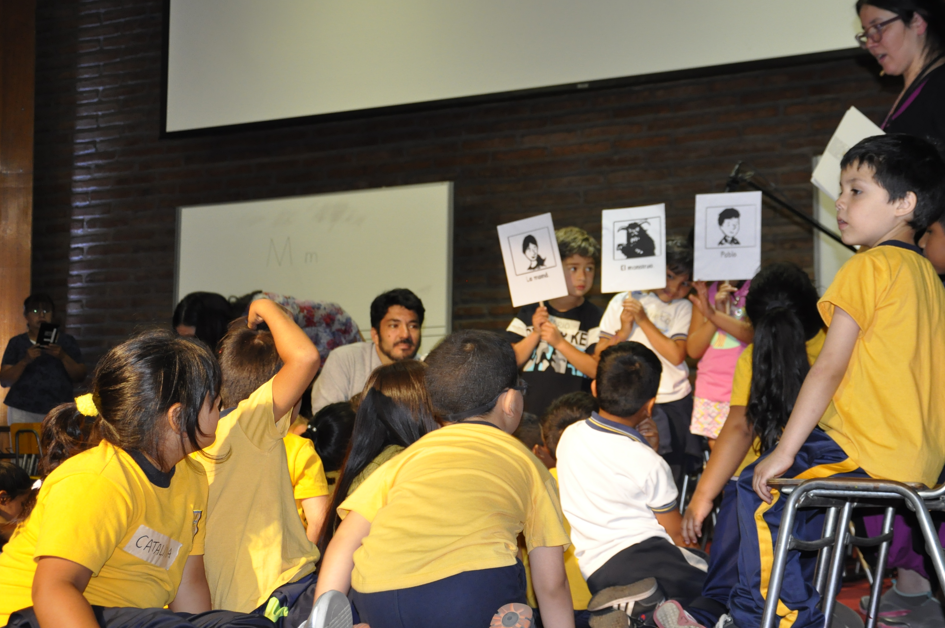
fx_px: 1599
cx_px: 597
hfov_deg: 32.7
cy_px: 287
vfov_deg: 22.2
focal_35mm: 61
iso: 800
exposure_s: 1/60
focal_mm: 32
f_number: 4.2
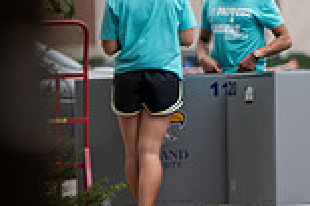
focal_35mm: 503
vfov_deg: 2.7
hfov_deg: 4.1
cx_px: 535
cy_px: -82
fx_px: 4331
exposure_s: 1/500
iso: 100
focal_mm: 135
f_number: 3.2
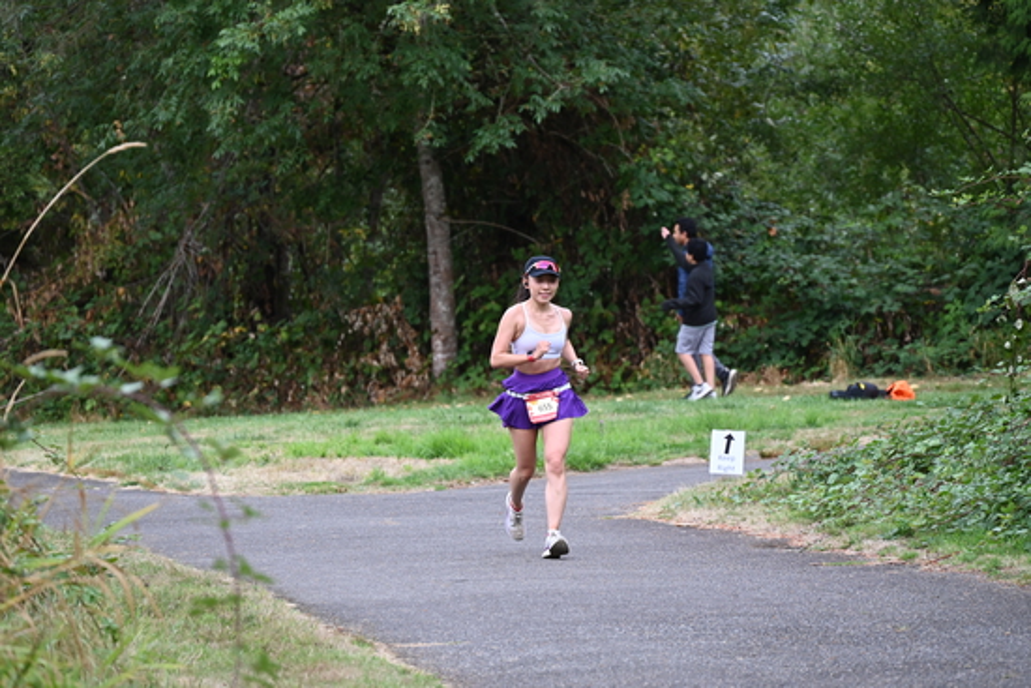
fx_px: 5729
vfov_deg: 6.9
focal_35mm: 200
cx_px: 516
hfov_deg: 10.3
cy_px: 344
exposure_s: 1/250
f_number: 6.3
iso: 640
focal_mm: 200
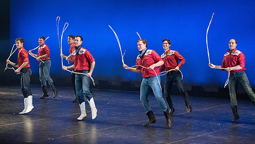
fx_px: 690
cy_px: 81
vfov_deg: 11.9
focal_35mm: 102
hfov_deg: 20.9
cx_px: 81
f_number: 2.8
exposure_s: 1/800
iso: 5000
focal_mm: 70
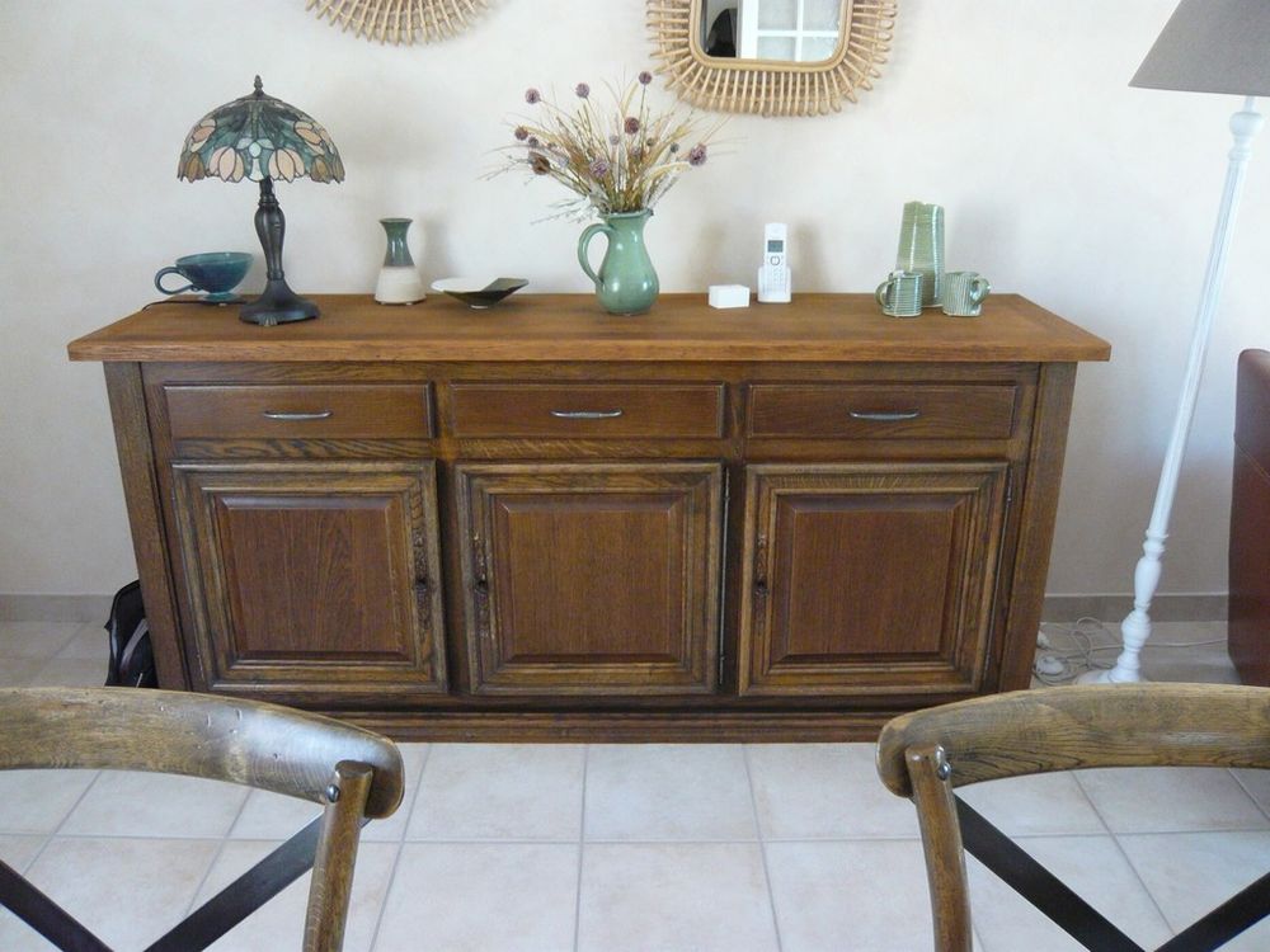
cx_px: 635
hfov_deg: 63.4
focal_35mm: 28
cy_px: 476
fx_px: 1027
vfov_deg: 49.7
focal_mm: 4.6
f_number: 2.8
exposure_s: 1/25
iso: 400
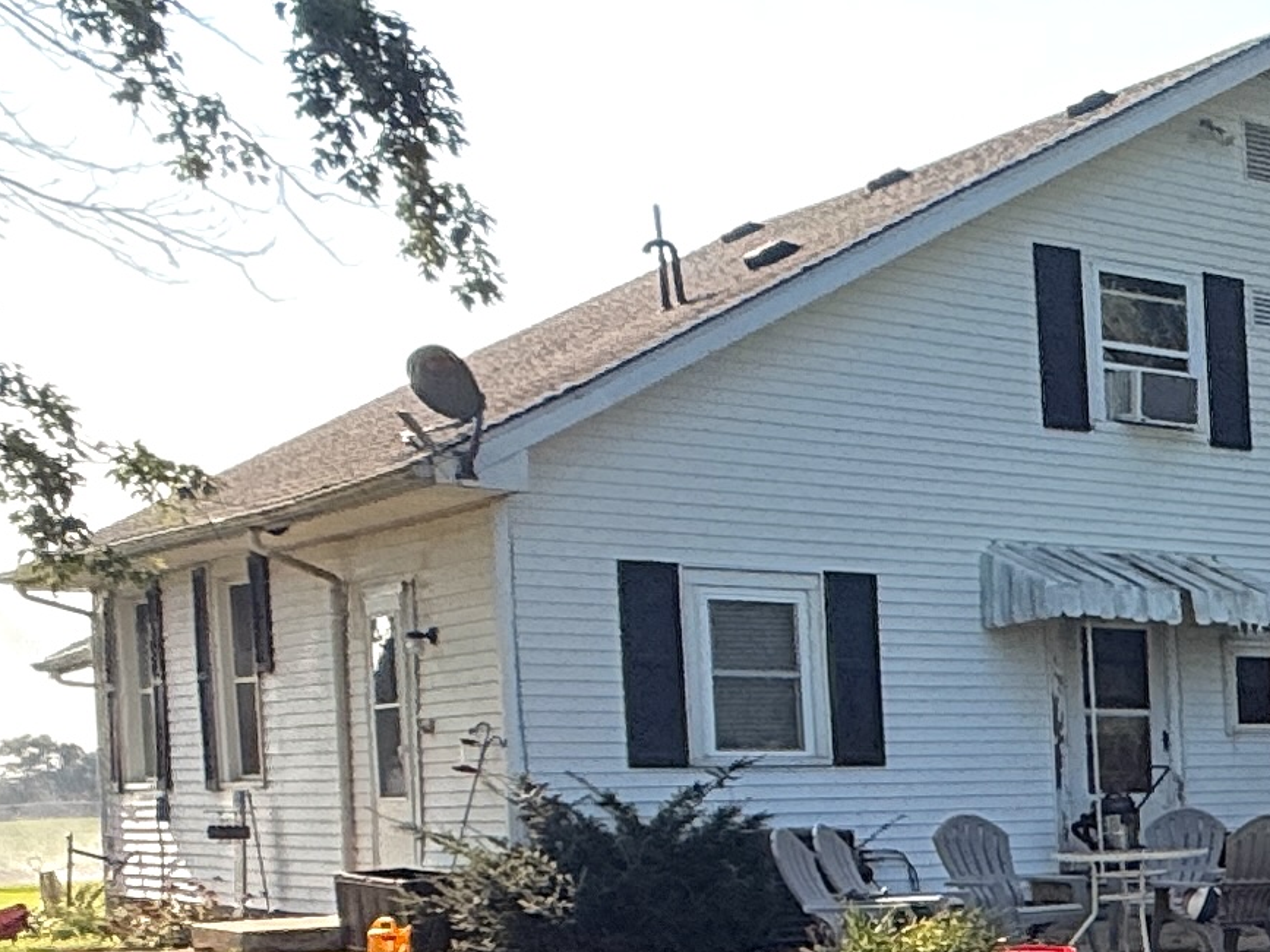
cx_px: 2287
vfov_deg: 21.8
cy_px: 945
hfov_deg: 20.7
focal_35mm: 65
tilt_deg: +0.0
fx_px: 2385
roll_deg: -1.0
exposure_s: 1/1399
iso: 64
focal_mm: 2.22
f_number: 2.2
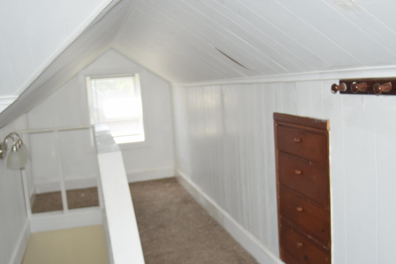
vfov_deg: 35.0
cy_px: 141
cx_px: 189
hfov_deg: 50.7
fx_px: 418
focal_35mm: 38
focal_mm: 22
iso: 280
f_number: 5
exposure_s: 1/200
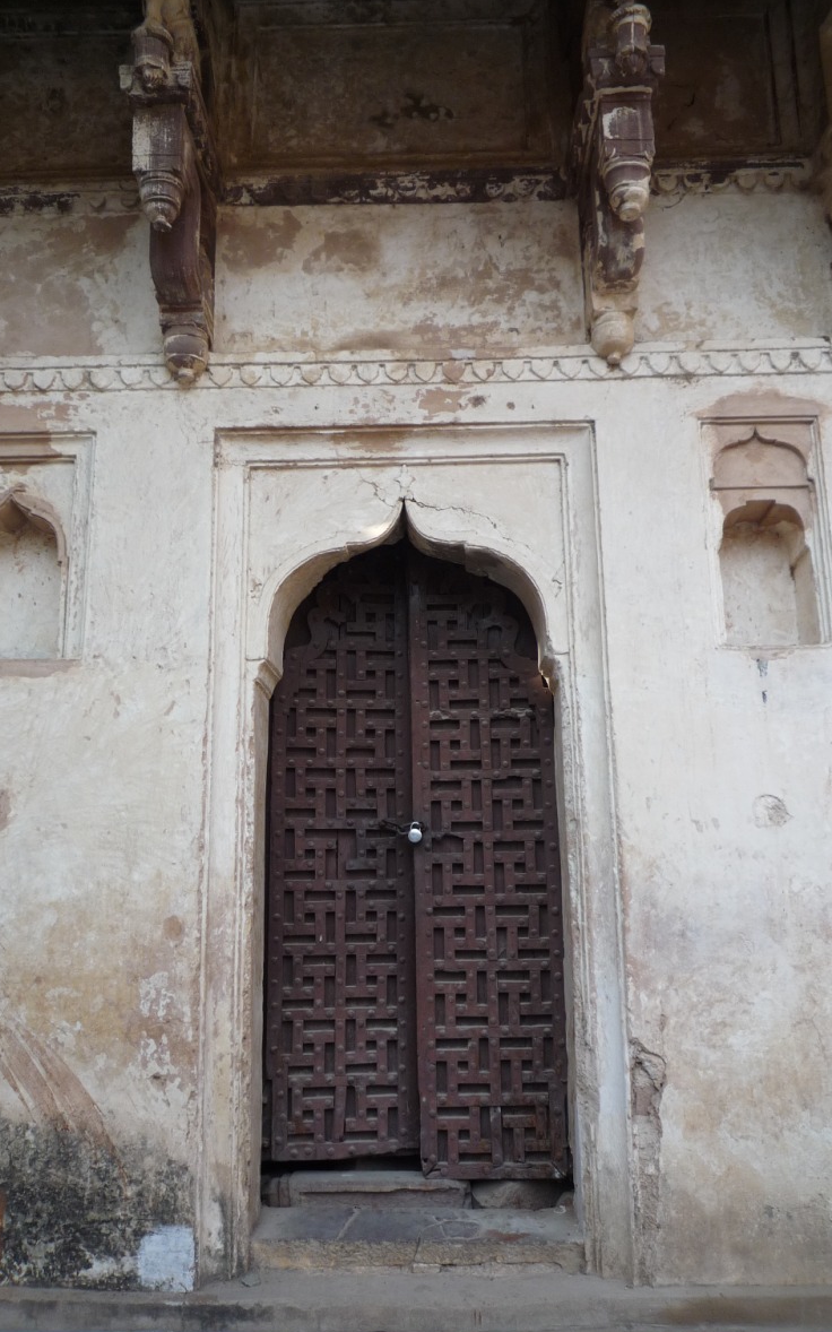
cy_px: 667
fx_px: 980
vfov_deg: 68.4
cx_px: 400
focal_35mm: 27
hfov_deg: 46.0
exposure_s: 1/250
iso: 100
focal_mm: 4.4
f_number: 2.8
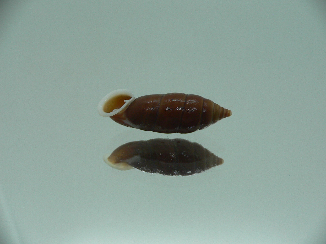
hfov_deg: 52.6
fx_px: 330
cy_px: 122
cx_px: 163
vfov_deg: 40.7
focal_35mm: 35
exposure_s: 1/60
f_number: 2.8
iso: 80
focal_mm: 4.6
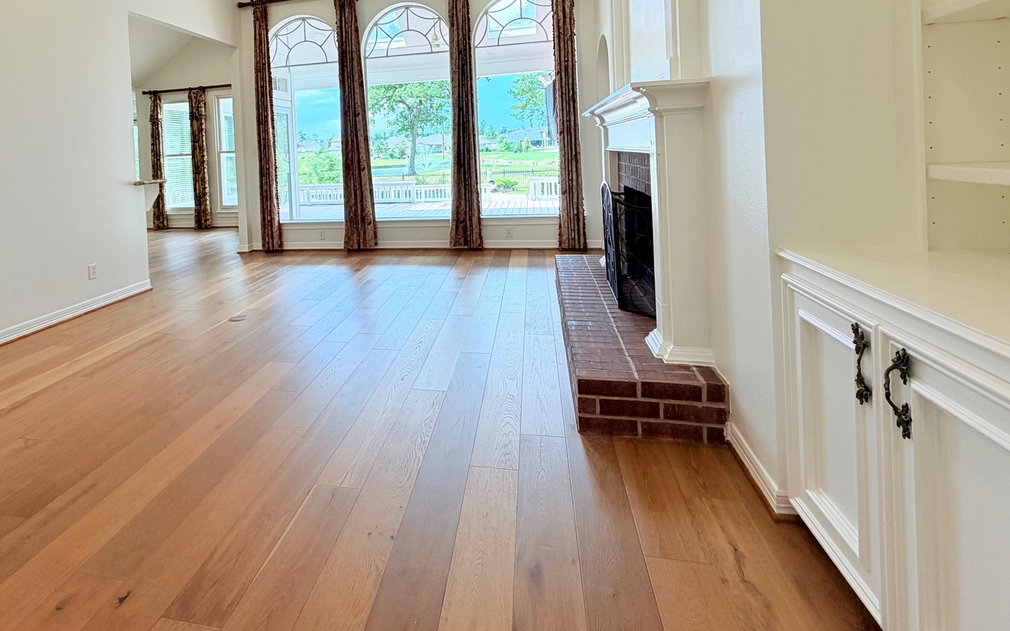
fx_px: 523
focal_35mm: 19
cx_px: 420
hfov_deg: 87.2
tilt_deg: -0.3
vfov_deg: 59.0
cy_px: 160
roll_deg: +3.1
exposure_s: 1/120
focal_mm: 2.22
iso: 80
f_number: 2.2
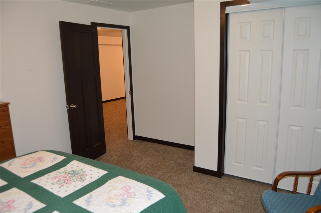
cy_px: 106
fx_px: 241
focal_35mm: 27
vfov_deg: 47.8
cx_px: 160
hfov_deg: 67.4
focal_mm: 18
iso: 450
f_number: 3.5
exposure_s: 1/60
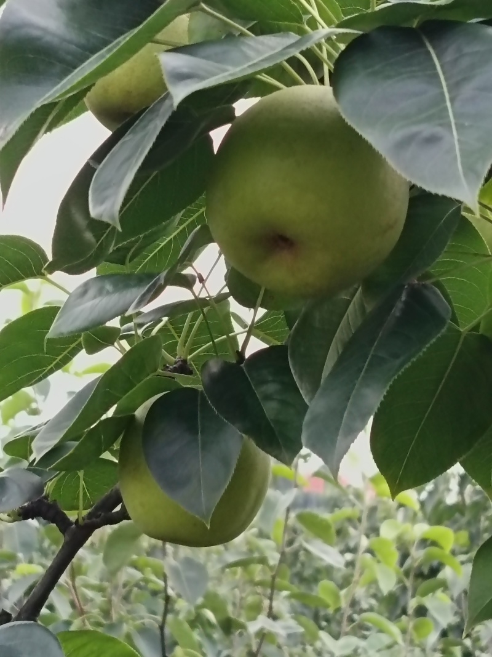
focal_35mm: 100
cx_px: 246
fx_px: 1895
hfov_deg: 14.8
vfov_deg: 19.6
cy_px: 328
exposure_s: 1/100
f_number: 1.75
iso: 497
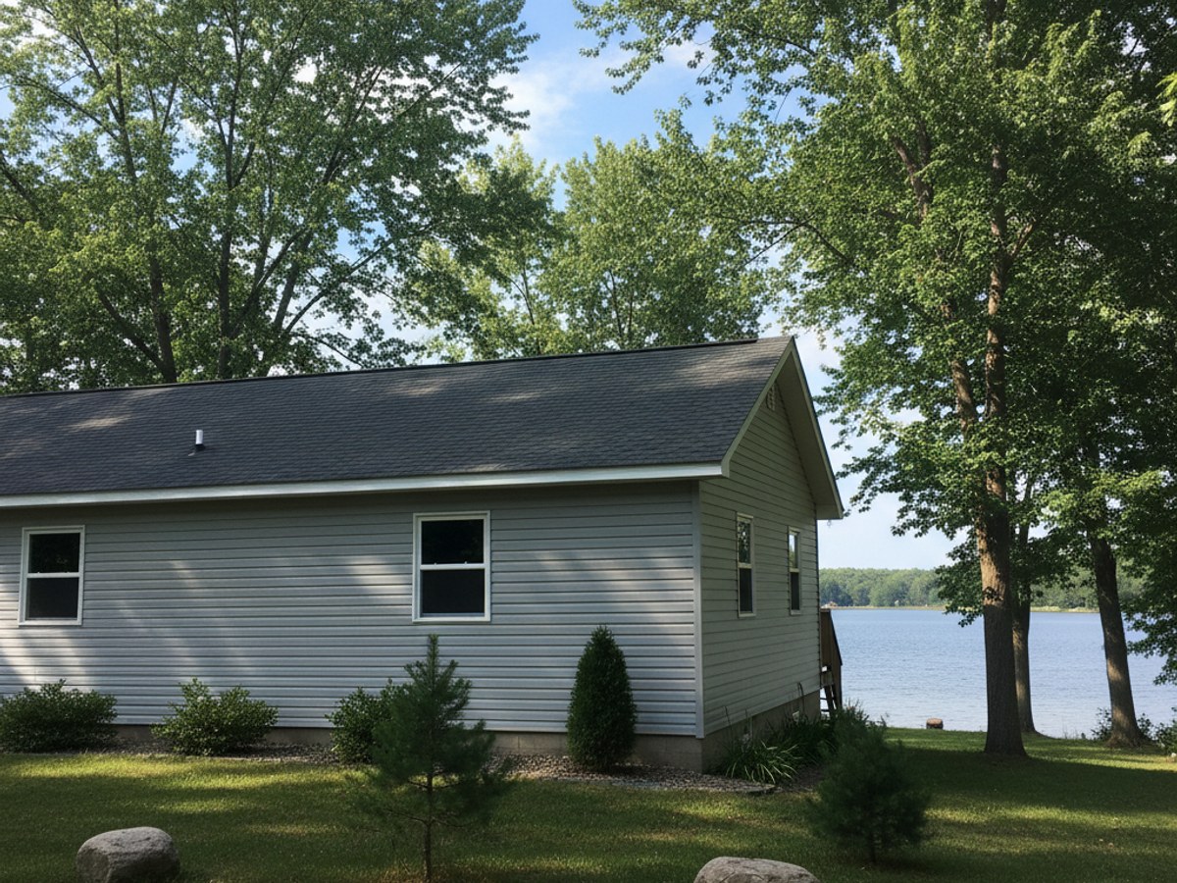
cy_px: 442
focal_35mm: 23
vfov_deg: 58.9
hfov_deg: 73.9
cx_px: 588
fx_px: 782
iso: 511
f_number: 1.8
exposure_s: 1/1958
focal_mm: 6.4
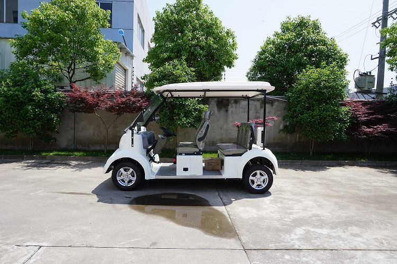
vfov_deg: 53.1
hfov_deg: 73.7
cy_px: 132
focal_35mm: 24
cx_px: 198
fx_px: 265
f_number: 10
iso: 100
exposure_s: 1/100
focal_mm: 16
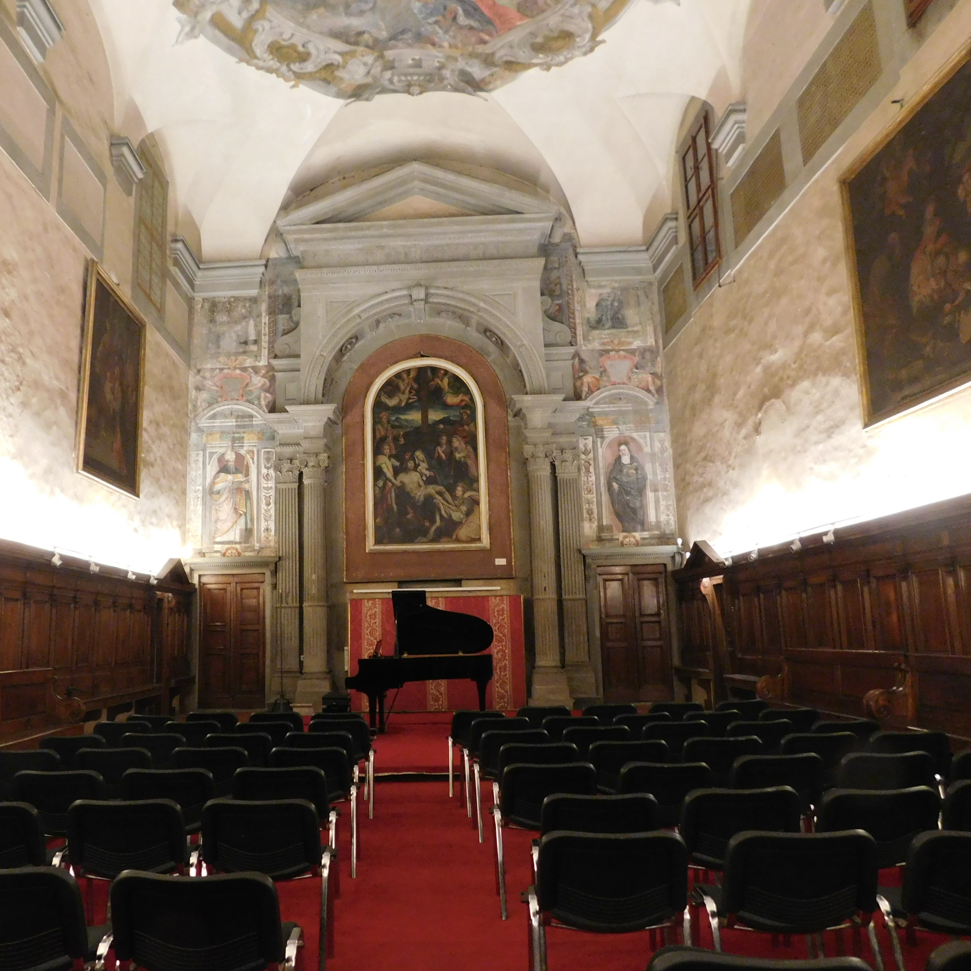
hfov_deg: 56.8
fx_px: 889
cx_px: 382
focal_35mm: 28
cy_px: 482
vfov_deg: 57.3
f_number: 3
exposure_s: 1/8
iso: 400
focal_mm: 4
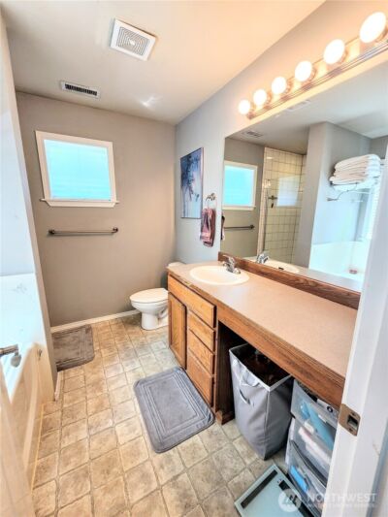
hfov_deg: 89.9
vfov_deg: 106.2
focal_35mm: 13
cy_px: 258
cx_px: 194
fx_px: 194
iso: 125
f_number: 2.2
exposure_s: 1/60
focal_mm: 2.2
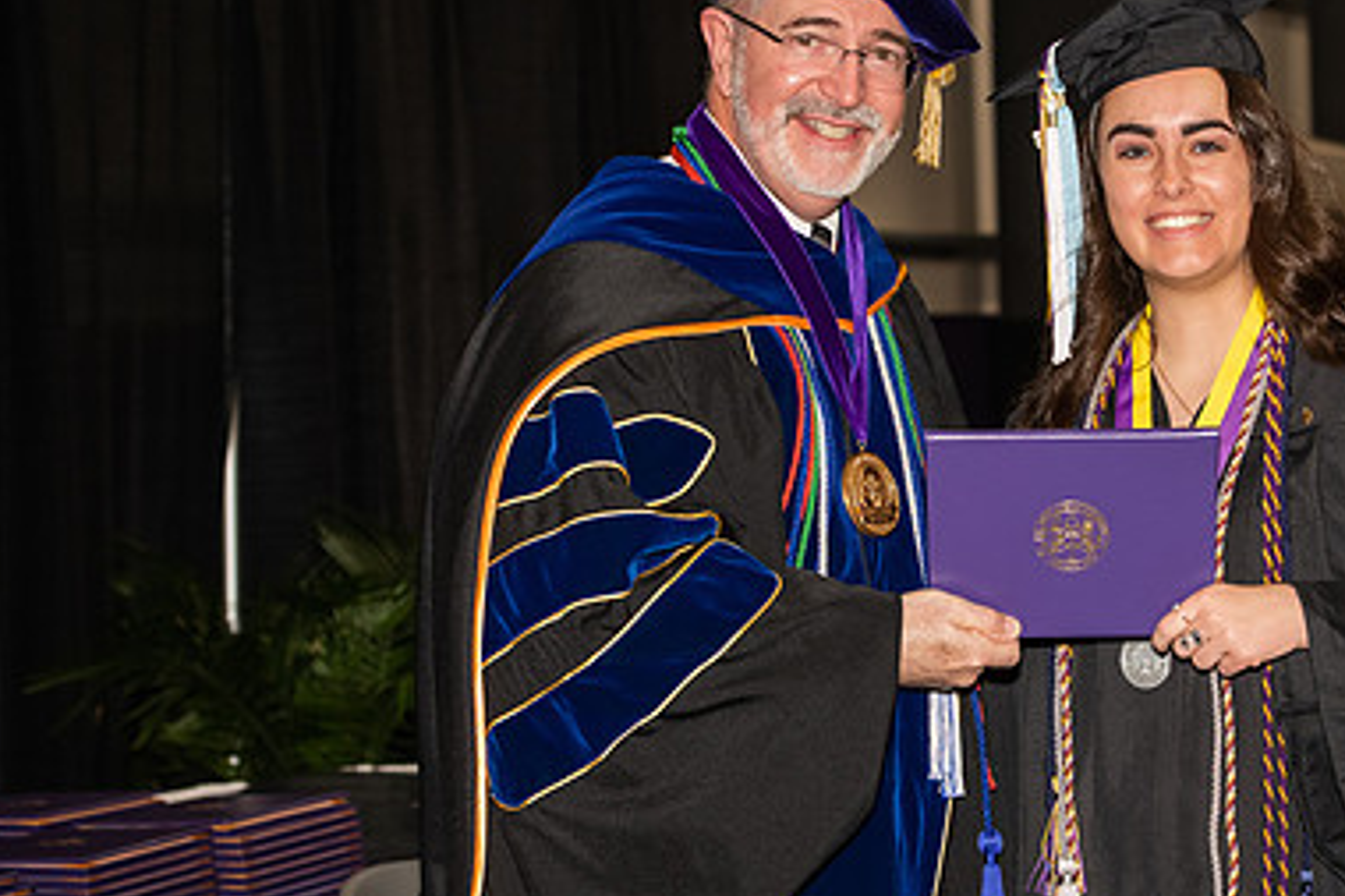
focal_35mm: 107
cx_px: 1009
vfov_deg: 12.8
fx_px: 3996
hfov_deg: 19.0
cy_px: 444
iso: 1000
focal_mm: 70
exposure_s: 1/200
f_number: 5.6
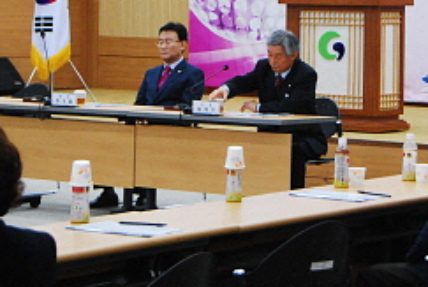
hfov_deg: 13.8
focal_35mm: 148
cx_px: 338
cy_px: 15
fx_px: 1763
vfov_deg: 9.3
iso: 1600
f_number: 5.6
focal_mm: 48
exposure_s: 1/125
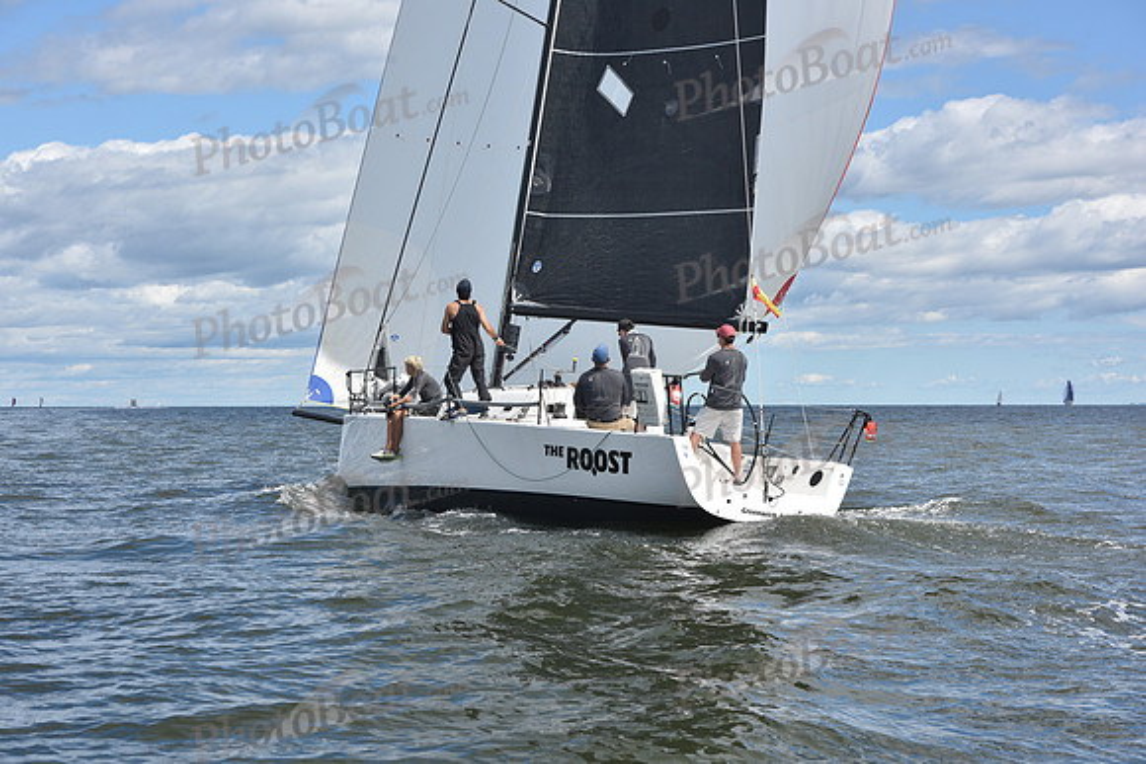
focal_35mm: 70
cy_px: 382
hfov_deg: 28.8
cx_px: 573
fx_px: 2229
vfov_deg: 19.5
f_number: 10
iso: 250
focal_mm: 70
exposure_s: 1/800
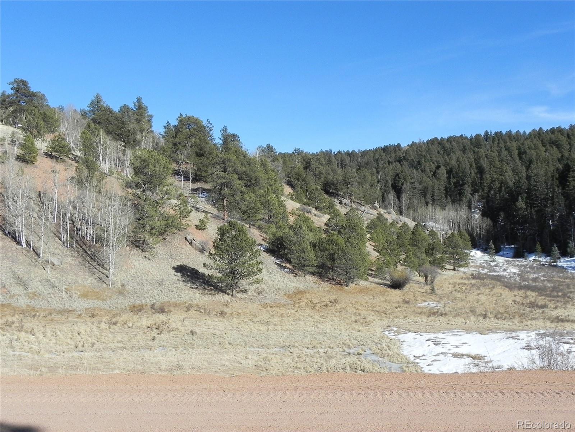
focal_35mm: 37
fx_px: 615
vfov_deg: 38.7
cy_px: 216
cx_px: 288
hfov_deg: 50.1
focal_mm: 6.6
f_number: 7.1
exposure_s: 1/478
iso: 160
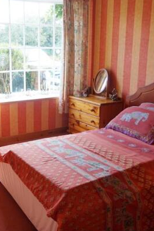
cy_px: 114
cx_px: 55
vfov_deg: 48.5
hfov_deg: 33.1
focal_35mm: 40
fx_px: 257
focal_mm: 16
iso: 160
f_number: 4
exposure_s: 1/60
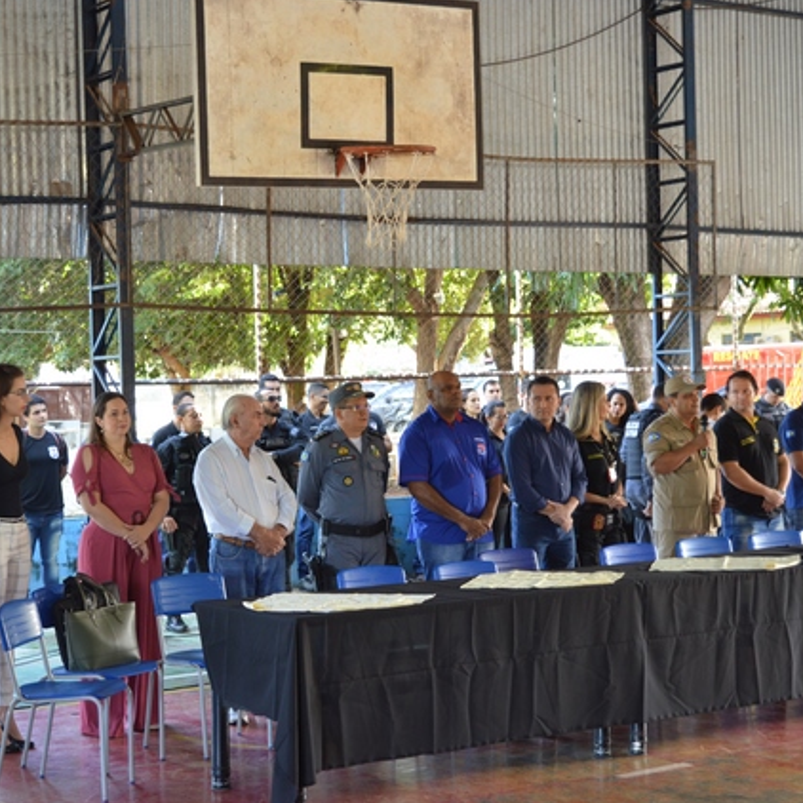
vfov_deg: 25.5
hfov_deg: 25.5
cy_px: 400
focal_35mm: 68
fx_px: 1775
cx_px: 344
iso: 400
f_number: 4.5
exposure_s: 1/25
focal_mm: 35
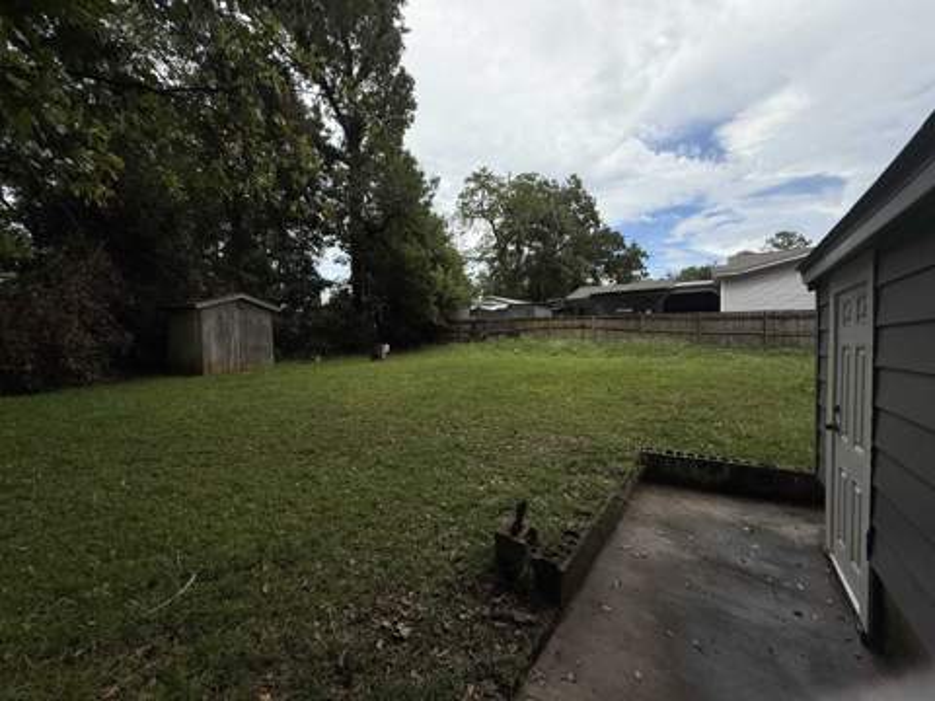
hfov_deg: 102.1
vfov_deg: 85.7
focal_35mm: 14
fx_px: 378
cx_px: 468
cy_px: 350
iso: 50
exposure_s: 1/2237
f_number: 2.2
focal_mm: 2.22
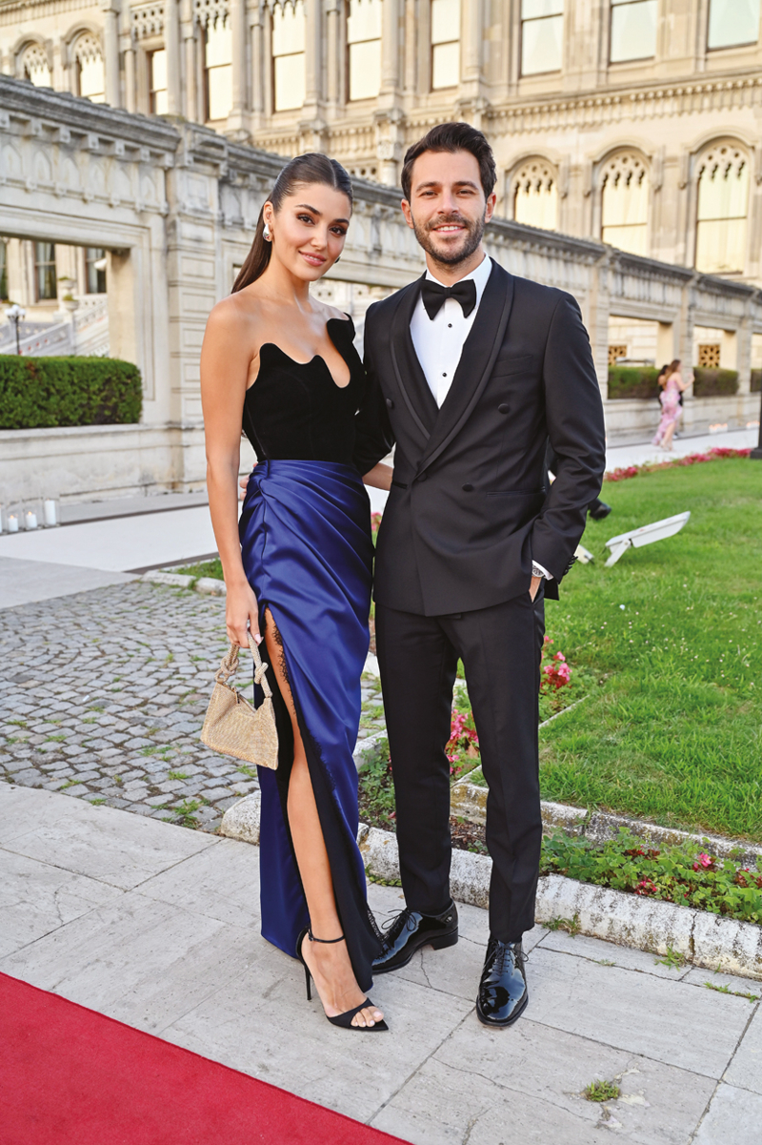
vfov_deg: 55.1
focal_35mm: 34
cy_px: 572
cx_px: 381
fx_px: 1096
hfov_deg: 38.3
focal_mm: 34.5
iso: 250
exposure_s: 1/320
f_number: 4
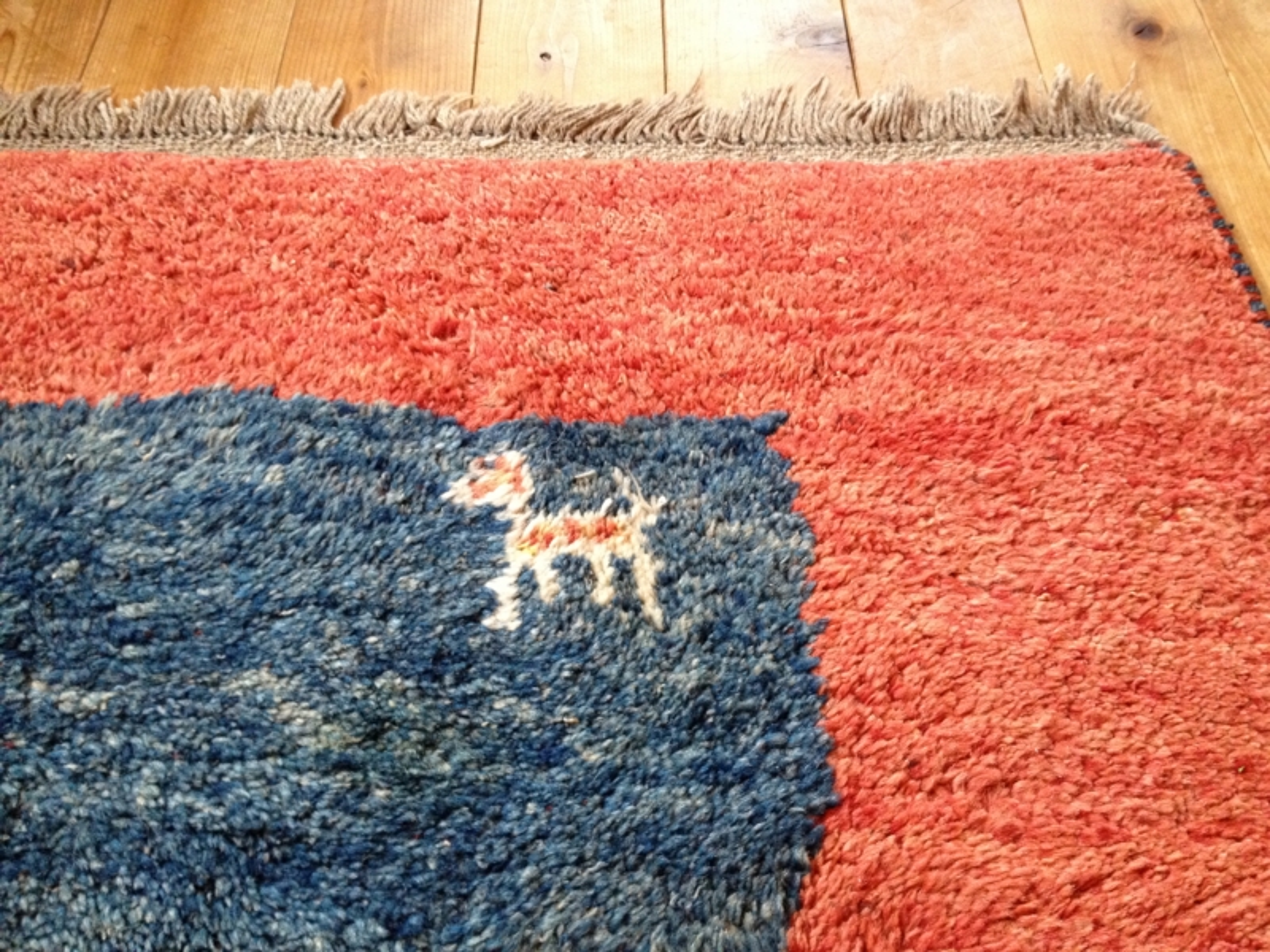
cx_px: 635
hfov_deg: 52.6
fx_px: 1284
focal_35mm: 35
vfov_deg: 40.7
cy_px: 476
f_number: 2.4
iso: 320
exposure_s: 1/20
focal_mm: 4.28
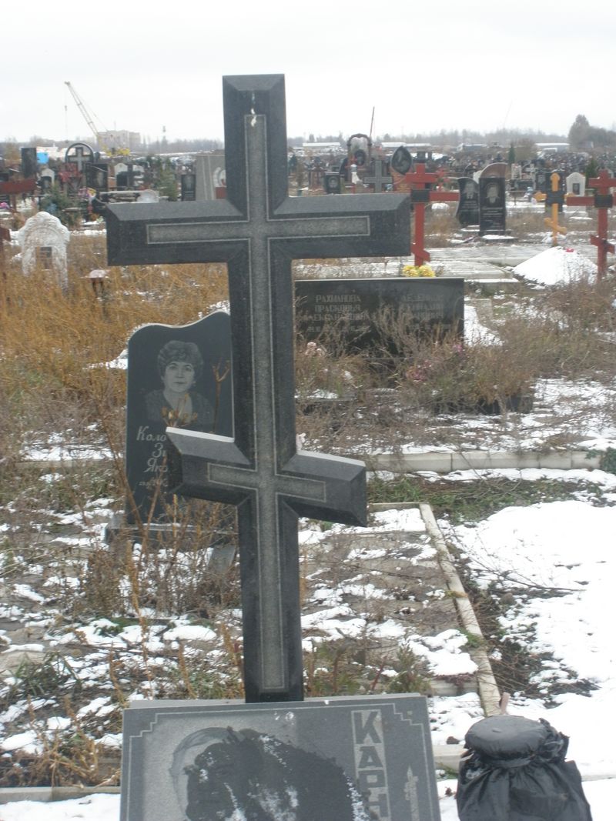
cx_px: 308
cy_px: 410
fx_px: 1519
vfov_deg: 30.3
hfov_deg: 22.9
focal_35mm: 64
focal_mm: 11.2
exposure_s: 1/60
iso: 125
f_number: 4.6
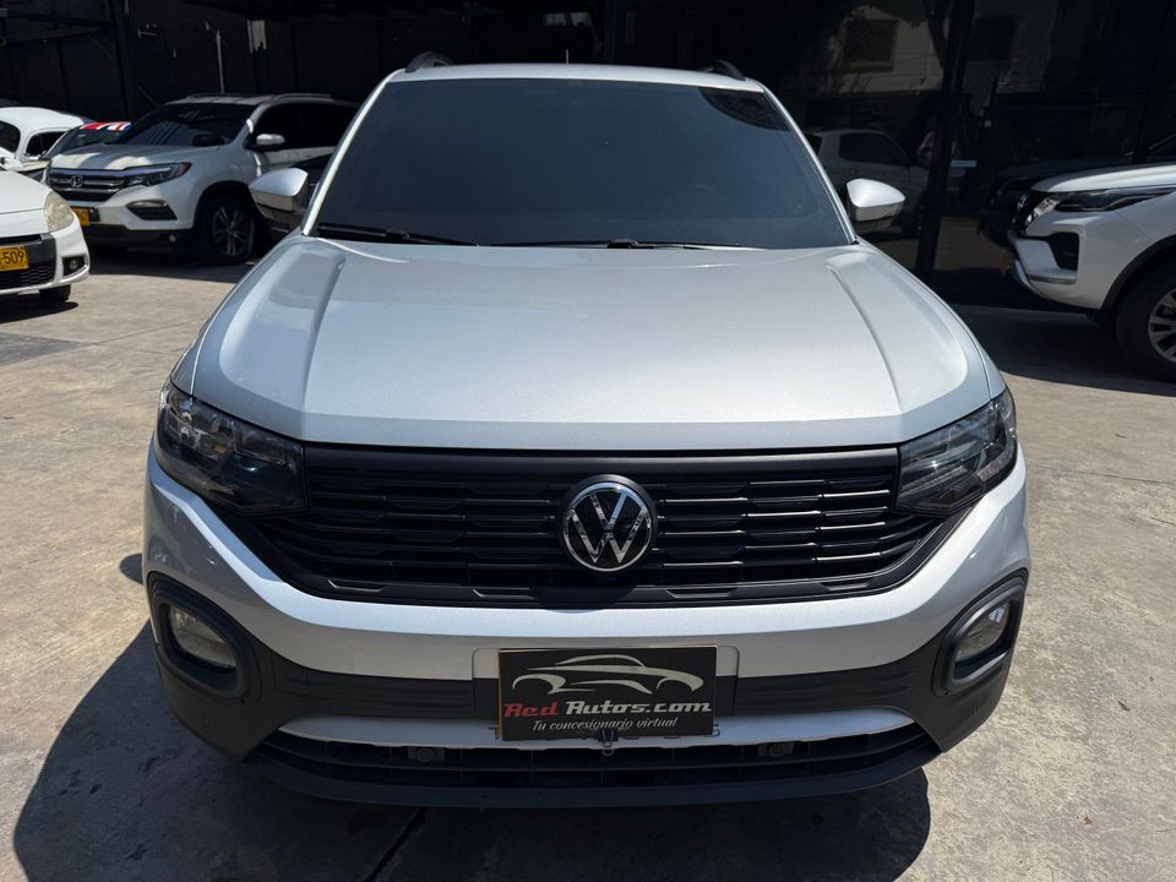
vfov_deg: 56.8
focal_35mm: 24
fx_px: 815
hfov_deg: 71.6
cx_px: 588
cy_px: 441
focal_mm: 6.76
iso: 100
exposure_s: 1/14286
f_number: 1.78
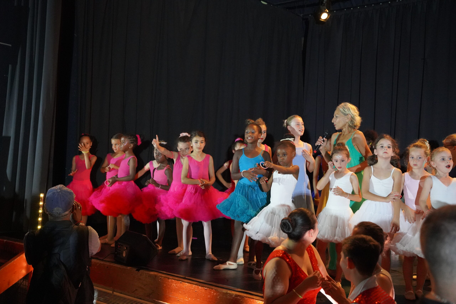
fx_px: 594
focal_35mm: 47
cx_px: 228
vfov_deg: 28.7
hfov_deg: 42.0
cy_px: 152
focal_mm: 46.9
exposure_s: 1/160
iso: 12800
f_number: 3.5
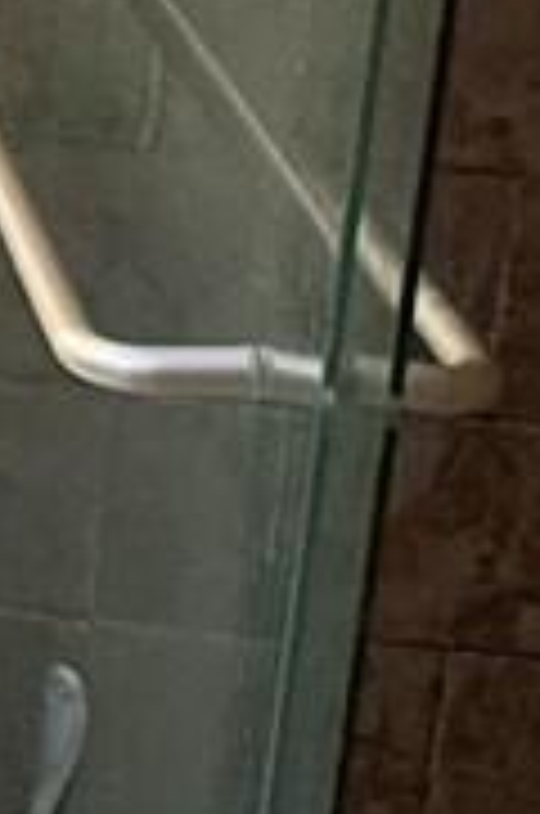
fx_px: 2913
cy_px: -351
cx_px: -986
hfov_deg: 8.9
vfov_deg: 14.9
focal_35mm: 129
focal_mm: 2.22
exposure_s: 1/60
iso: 320
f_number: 2.2
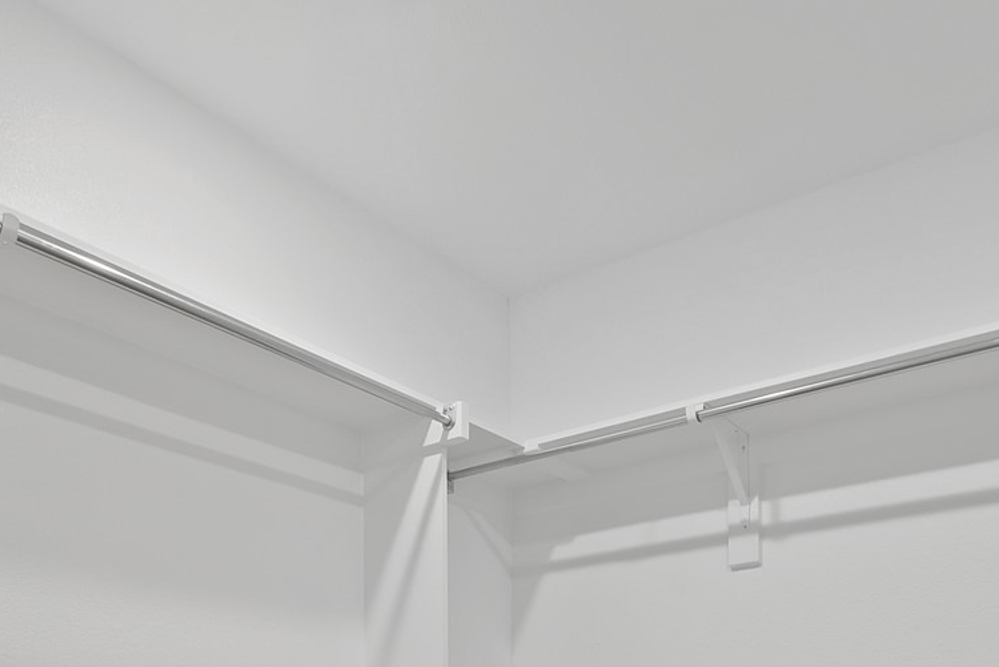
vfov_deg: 34.6
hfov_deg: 58.3
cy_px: 760
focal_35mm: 32
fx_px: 888
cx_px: 591
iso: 640
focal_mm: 12
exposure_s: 1/2
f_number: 9
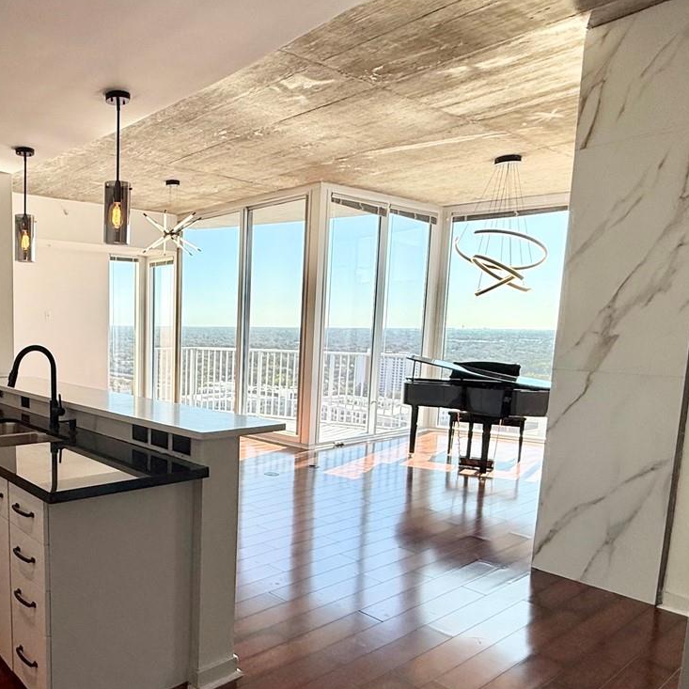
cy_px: 405
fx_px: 608
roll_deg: -0.8
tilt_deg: -6.6
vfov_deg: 58.7
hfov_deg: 55.2
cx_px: 144
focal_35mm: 27
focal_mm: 2.22
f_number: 2.2
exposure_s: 1/451
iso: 64
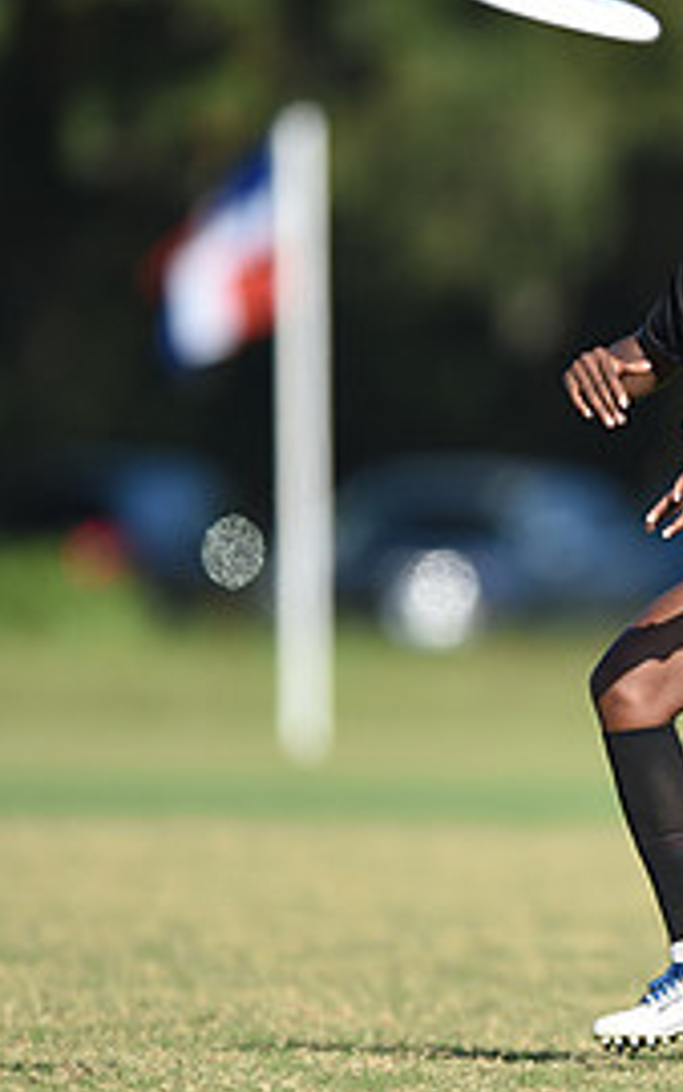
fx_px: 26002
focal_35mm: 874
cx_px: 828
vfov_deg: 2.4
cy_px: 522
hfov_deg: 1.5
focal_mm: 400
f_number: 2.8
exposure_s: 1/1600
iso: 100
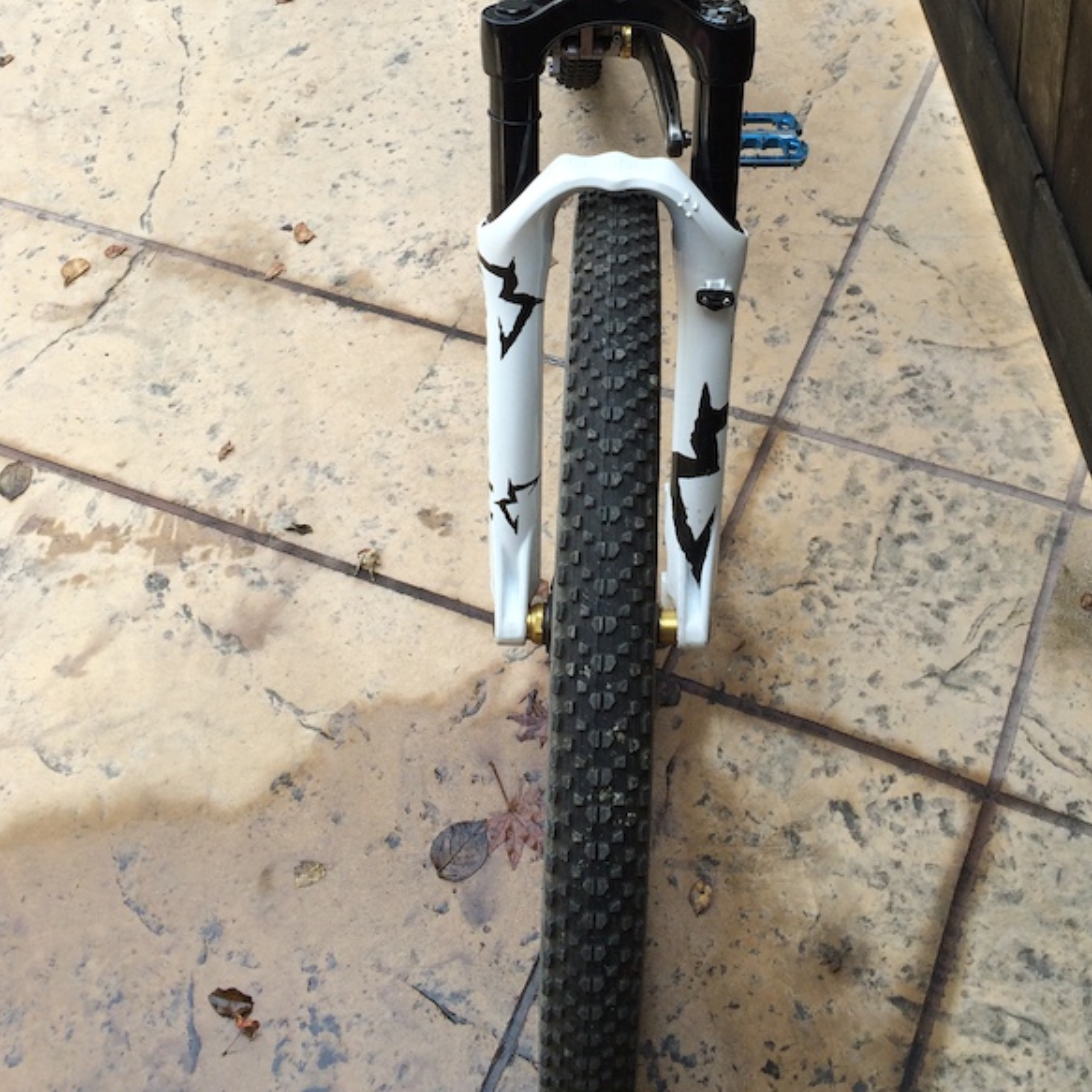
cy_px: 210
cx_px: 646
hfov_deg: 37.4
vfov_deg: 36.2
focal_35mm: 45
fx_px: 1606
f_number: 2.2
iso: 32
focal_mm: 4.15
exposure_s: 1/326
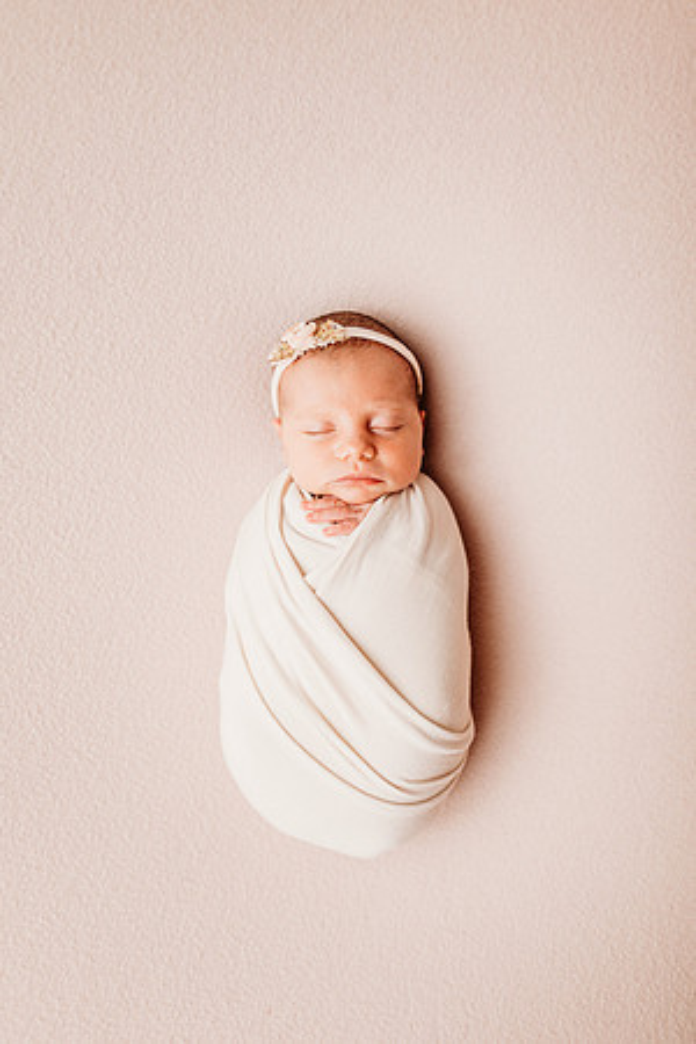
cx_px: 348
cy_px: 522
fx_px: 696
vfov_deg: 73.7
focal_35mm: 24
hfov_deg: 53.1
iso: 100
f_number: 2.2
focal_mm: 24
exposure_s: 1/200
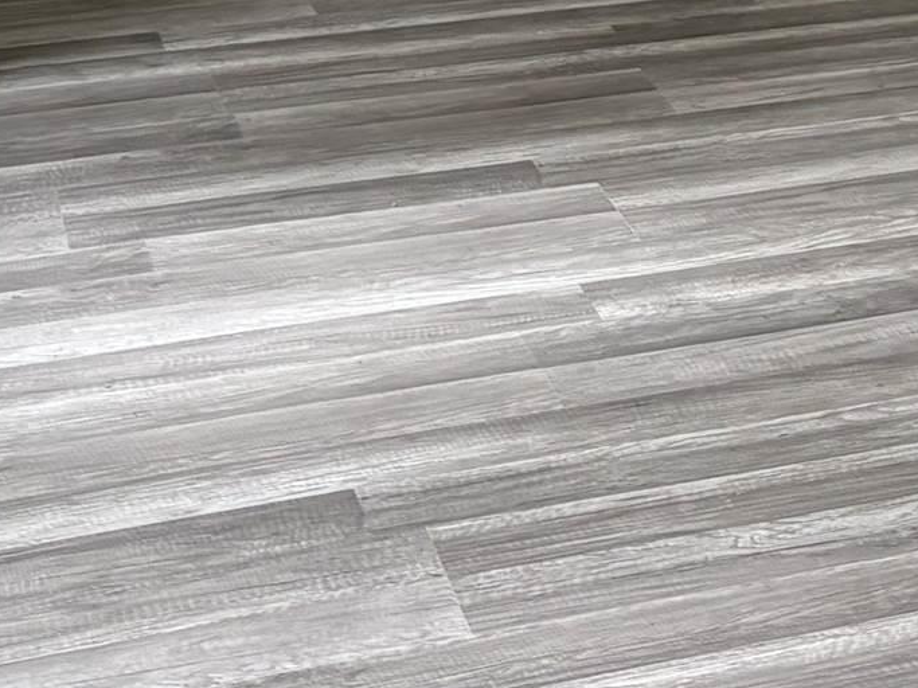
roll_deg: -0.6
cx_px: 1405
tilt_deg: -6.9
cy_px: -484
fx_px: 3102
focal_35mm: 117
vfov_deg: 11.8
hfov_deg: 15.4
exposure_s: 1/60
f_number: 1.6
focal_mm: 5.96
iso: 80
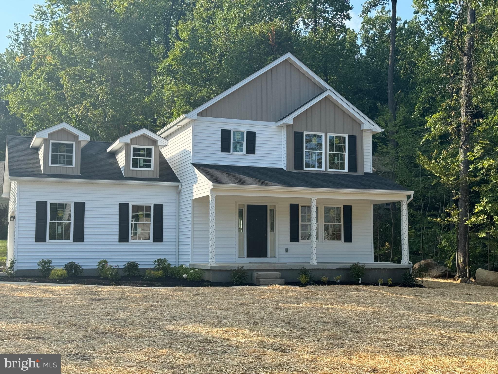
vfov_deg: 30.3
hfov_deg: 39.7
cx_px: 249
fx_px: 691
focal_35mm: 48
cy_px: 187
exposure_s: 1/1818
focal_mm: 6.76
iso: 64
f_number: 1.78
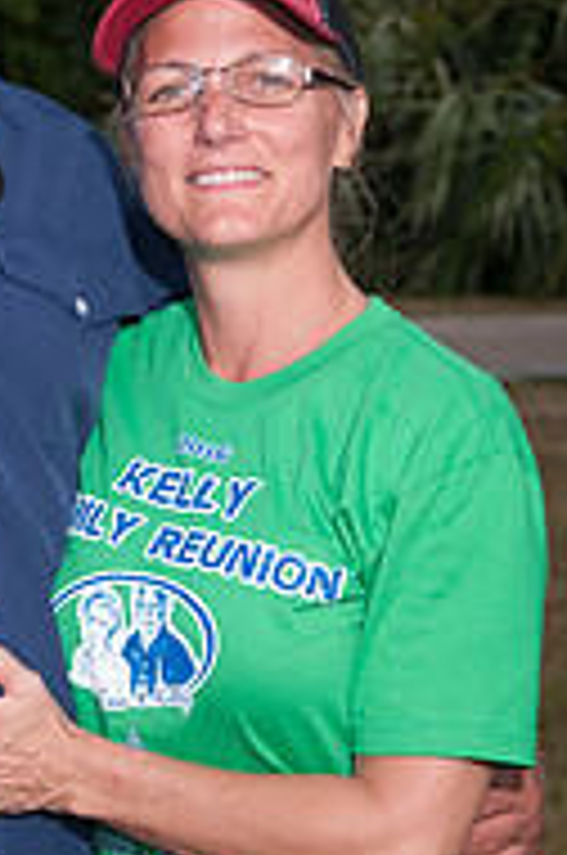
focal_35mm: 185
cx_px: -7
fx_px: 4386
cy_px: 423
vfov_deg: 11.1
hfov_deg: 7.4
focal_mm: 52
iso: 200
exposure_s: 1/100
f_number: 5.6
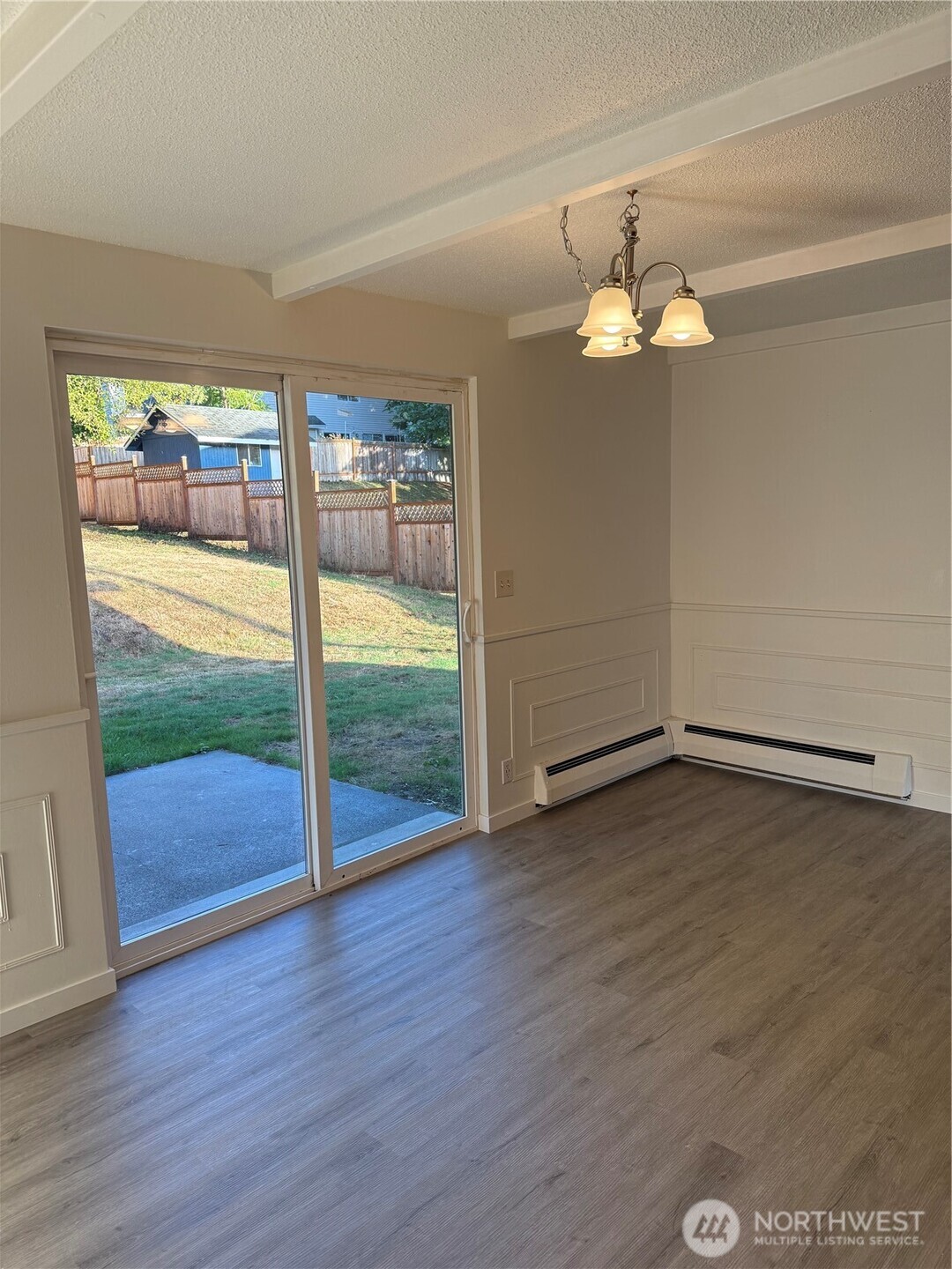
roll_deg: +3.1
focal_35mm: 24
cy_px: 634
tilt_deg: -4.6
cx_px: 476
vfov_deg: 71.6
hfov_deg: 56.8
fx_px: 880
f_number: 1.78
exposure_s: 1/225
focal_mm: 6.76
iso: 125
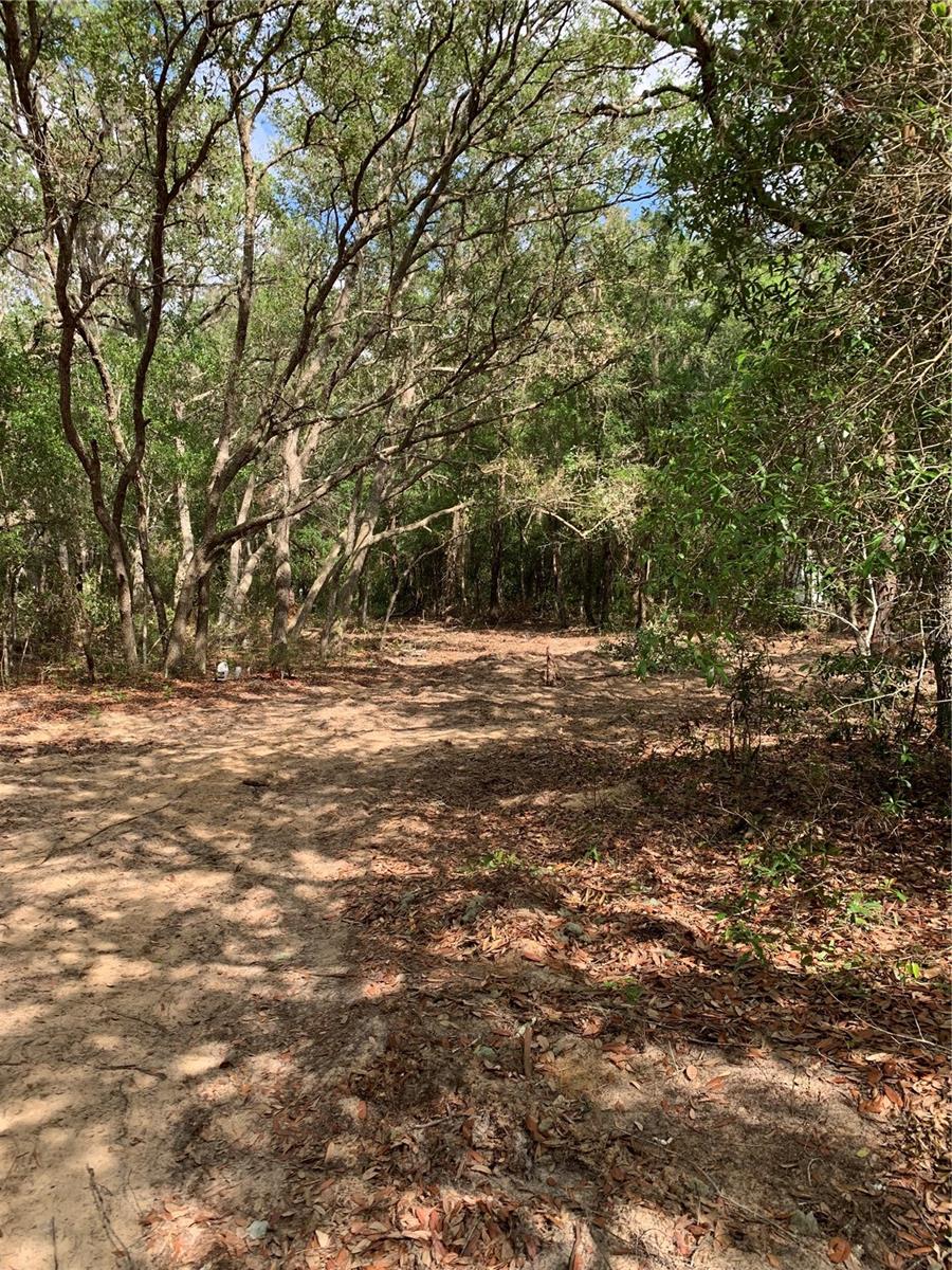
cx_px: 476
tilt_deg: -2.0
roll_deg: +0.8
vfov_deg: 67.3
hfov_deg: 53.1
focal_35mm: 26
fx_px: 953
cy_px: 635
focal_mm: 4.25
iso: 25
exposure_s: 1/400
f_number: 1.8
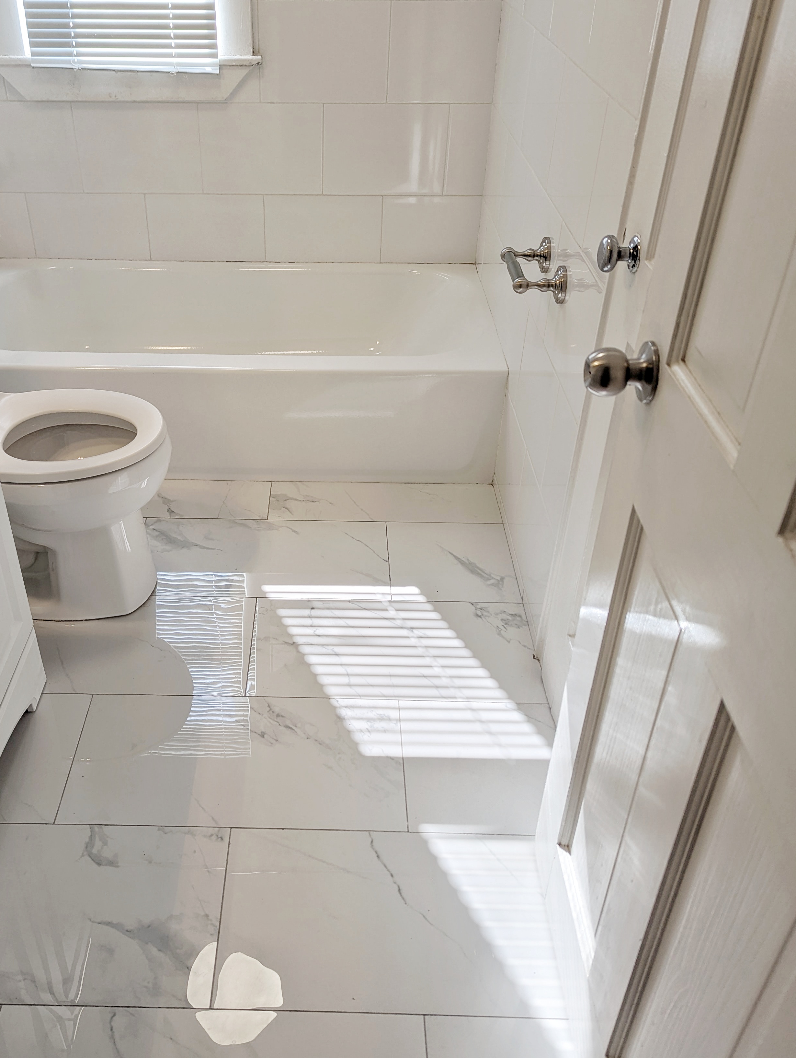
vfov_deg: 59.9
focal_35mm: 30
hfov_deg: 46.5
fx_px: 917
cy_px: 511
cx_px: 303
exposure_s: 1/124
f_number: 1.85
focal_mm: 6.81
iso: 38
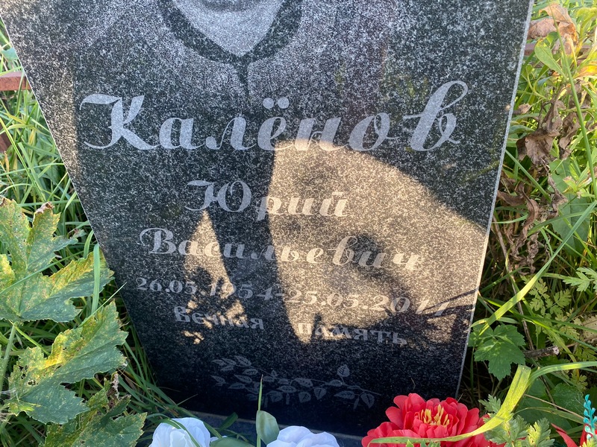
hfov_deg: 67.3
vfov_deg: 53.1
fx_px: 448
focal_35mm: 26
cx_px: 298
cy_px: 224
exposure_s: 1/122
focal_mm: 4.25
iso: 40
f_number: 1.8
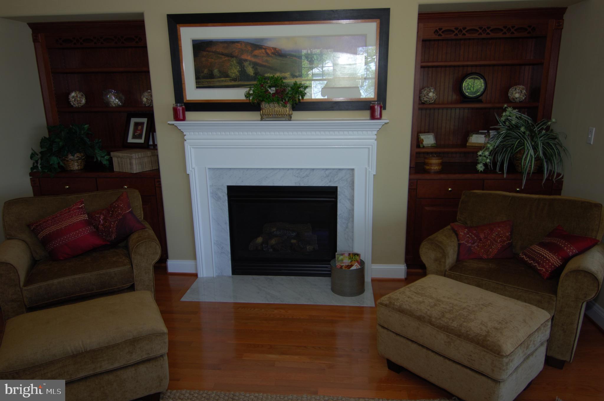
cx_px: 302
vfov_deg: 50.3
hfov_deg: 70.5
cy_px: 200
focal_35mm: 26
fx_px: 427
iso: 100
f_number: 4
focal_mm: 17
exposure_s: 1/60
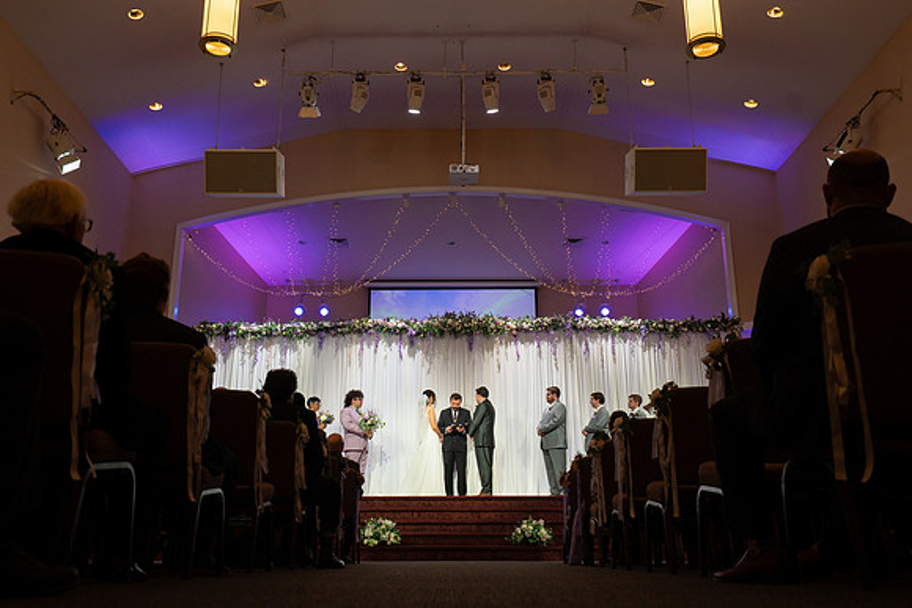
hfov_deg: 58.7
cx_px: 456
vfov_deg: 41.1
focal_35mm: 32
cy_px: 304
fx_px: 811
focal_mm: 32
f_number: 4
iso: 800
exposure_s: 1/200
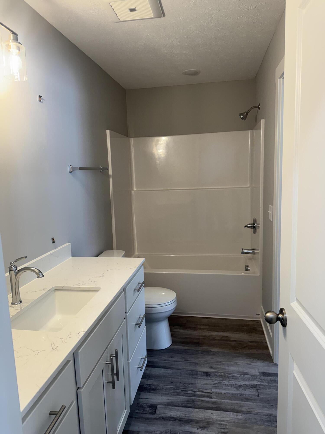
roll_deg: +2.6
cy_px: 217
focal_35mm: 24
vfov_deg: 71.6
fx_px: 300
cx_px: 162
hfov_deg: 56.8
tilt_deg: -8.1
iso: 100
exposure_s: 1/120
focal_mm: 6.76
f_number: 1.78
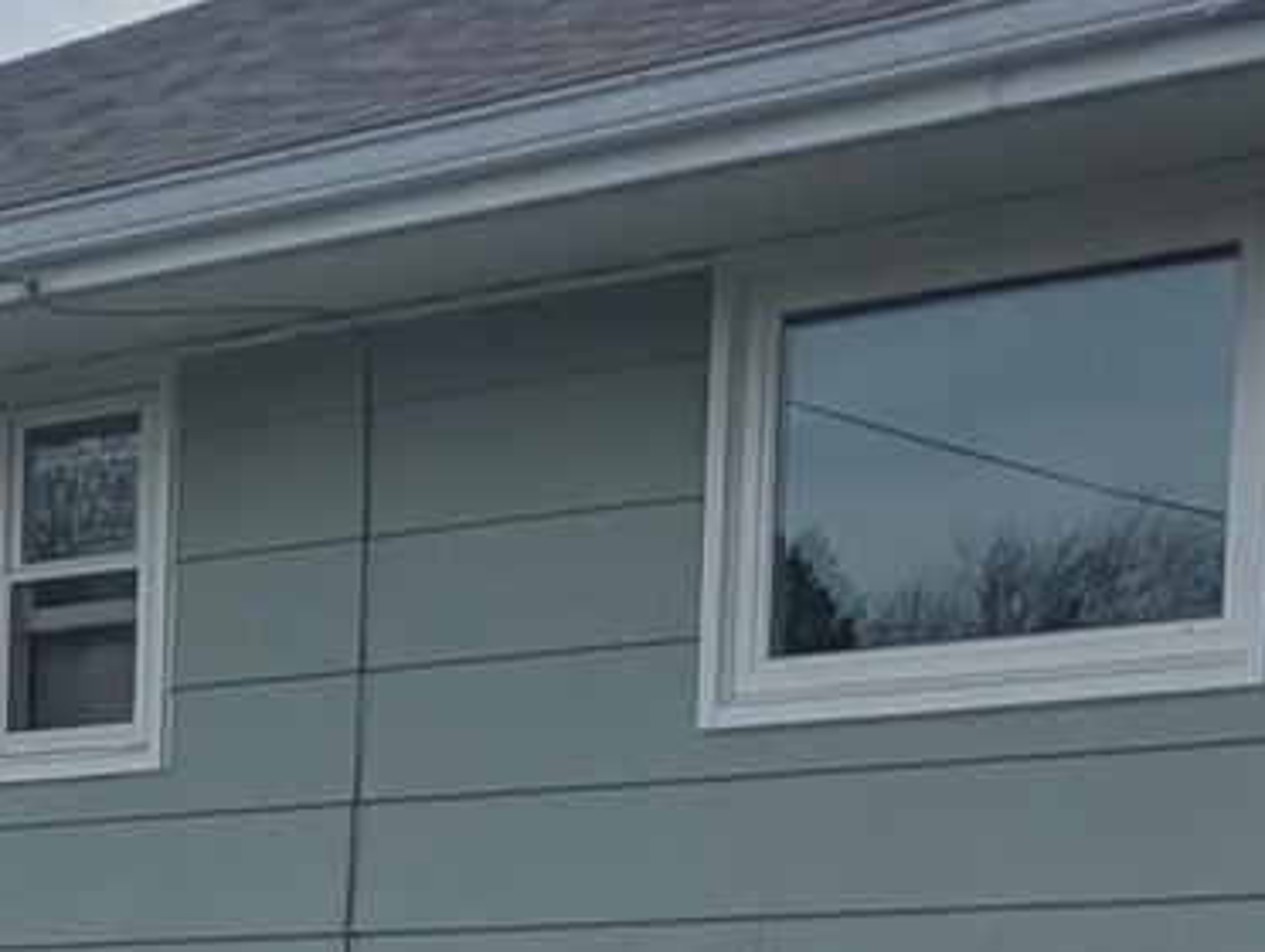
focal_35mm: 137
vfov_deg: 10.4
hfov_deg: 13.3
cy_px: 1544
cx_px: -850
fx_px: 5013
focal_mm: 6.81
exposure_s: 1/2463
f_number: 1.85
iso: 30
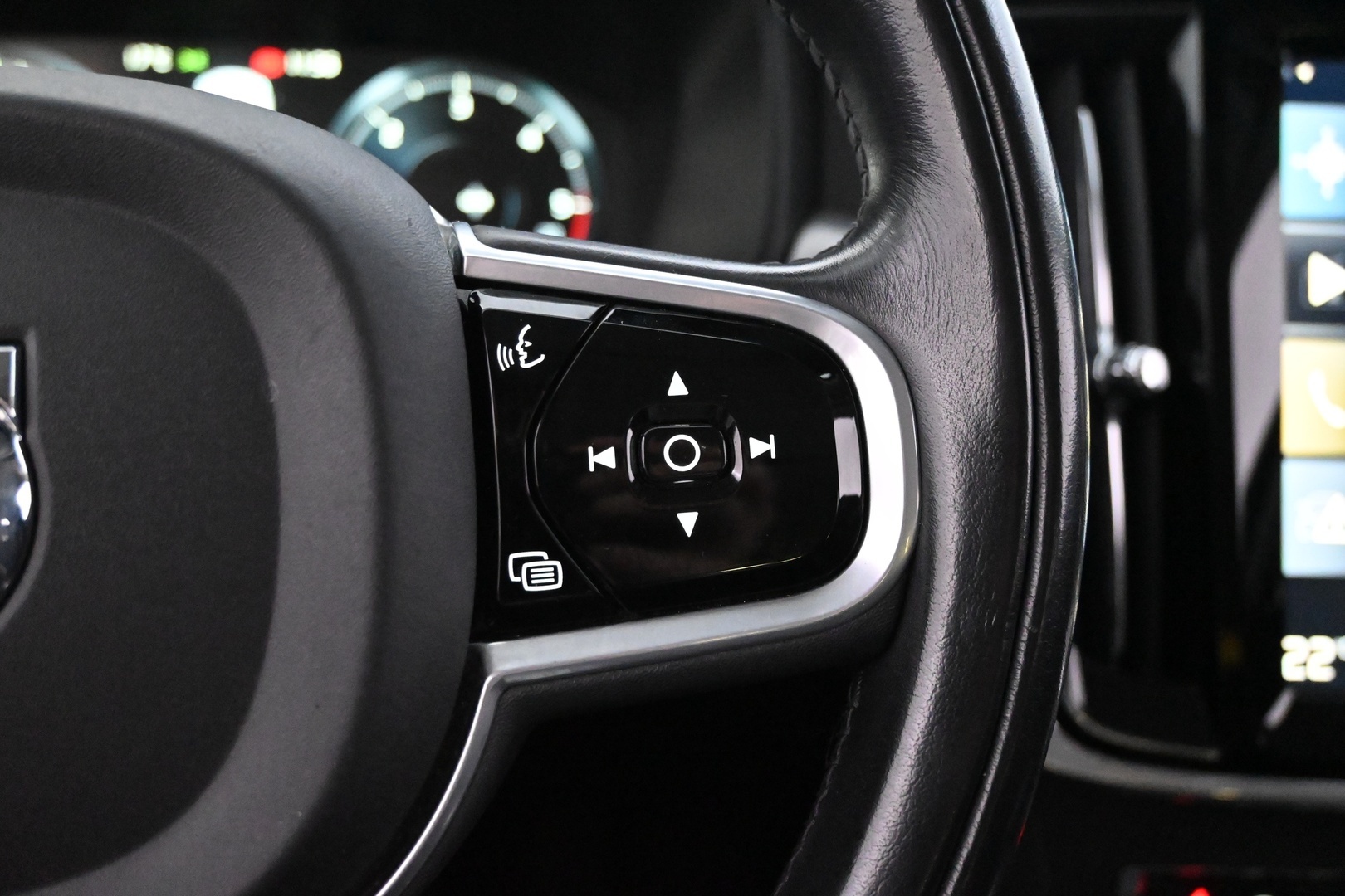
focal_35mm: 34
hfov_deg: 56.1
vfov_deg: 39.1
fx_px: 1261
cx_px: 672
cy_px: 448
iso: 11400
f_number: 4
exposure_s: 1/40
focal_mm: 22.5
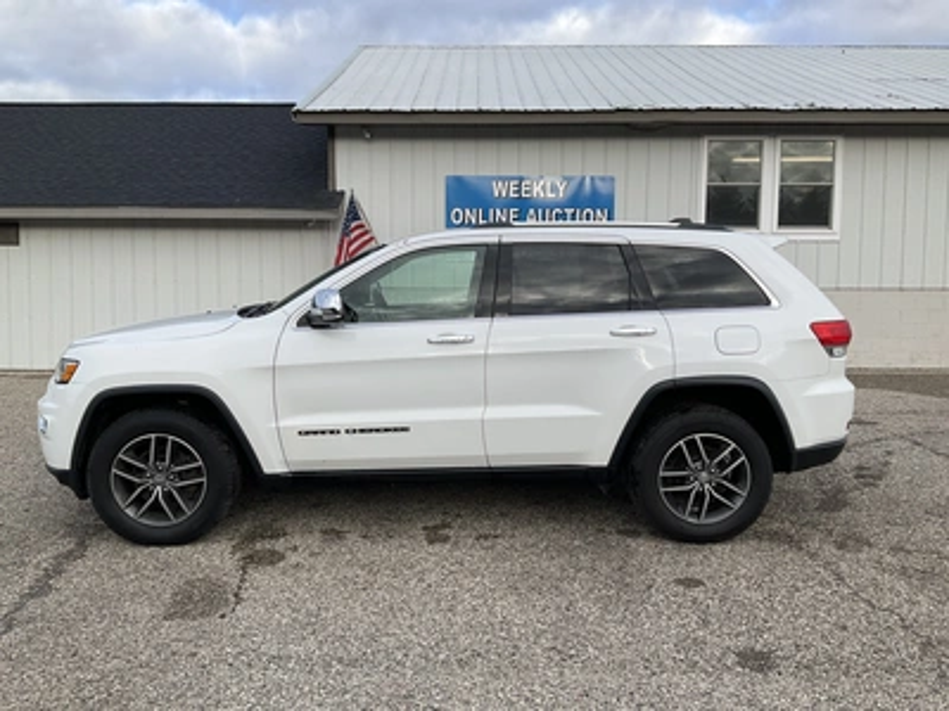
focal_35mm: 29
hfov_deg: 61.7
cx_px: 474
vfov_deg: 48.2
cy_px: 356
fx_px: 795
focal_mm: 3
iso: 25
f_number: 1.8
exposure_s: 1/829
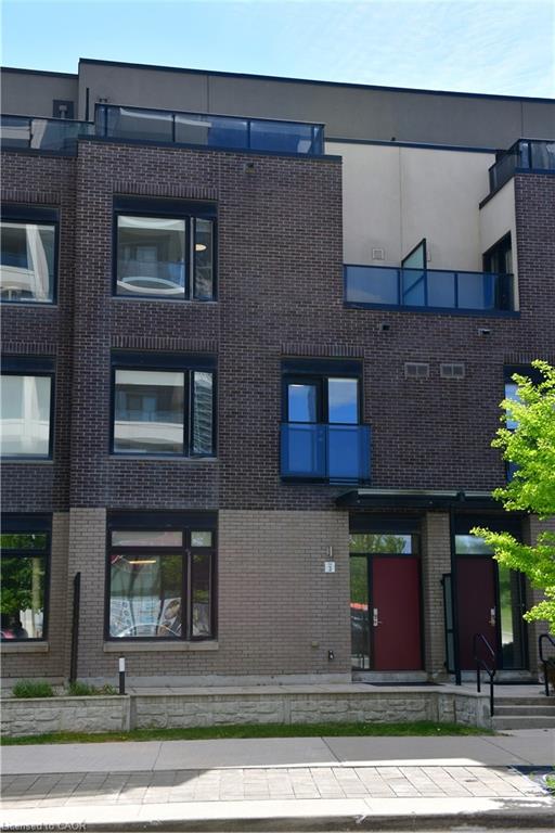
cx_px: 278
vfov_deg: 39.6
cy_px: 416
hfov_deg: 27.0
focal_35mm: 50
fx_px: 1156
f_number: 8
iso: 72
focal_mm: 50
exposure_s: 1/160
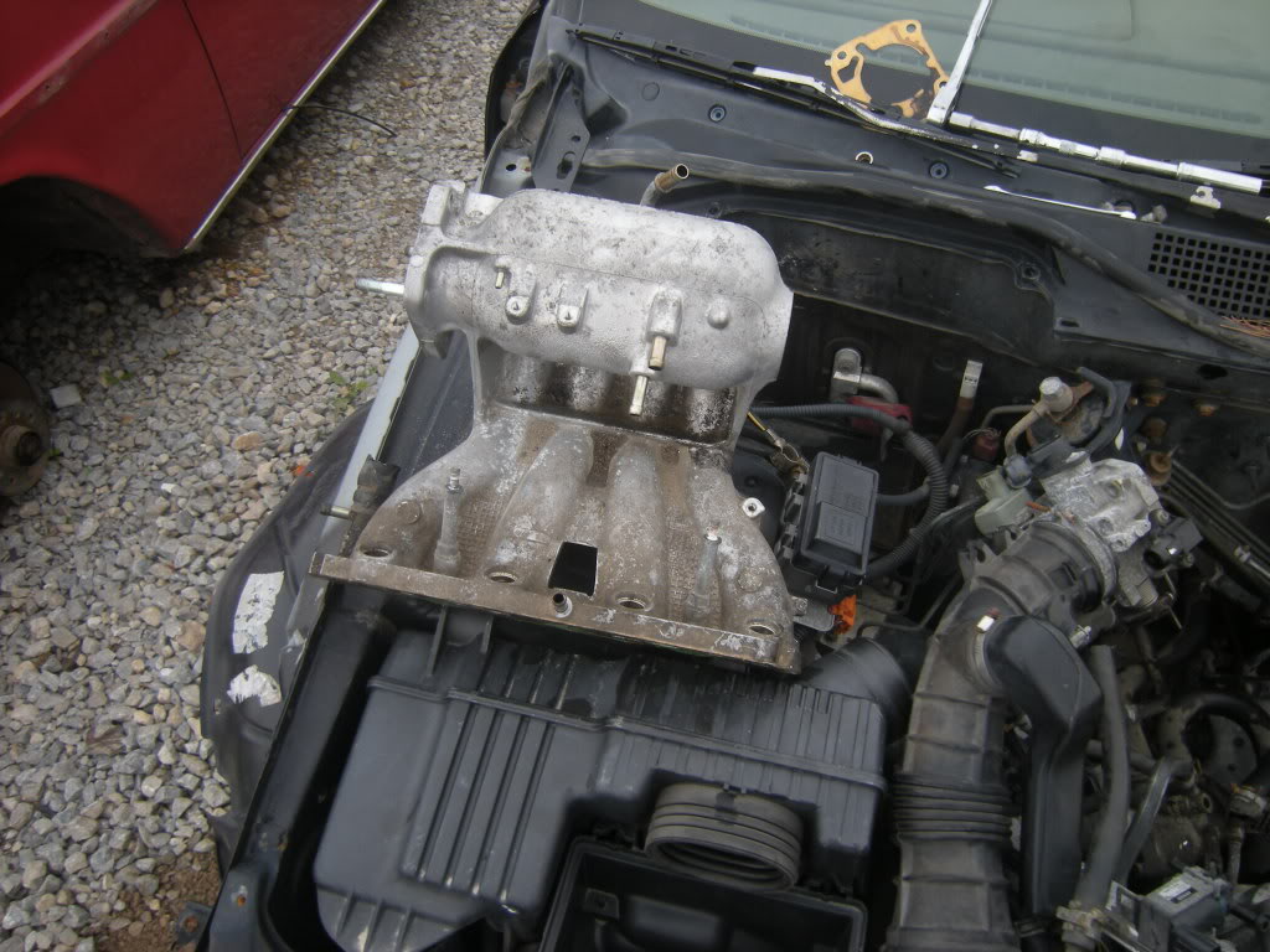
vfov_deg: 49.7
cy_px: 476
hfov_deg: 63.4
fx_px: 1027
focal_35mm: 28
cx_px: 635
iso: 64
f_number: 2.8
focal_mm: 4.7
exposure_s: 1/110
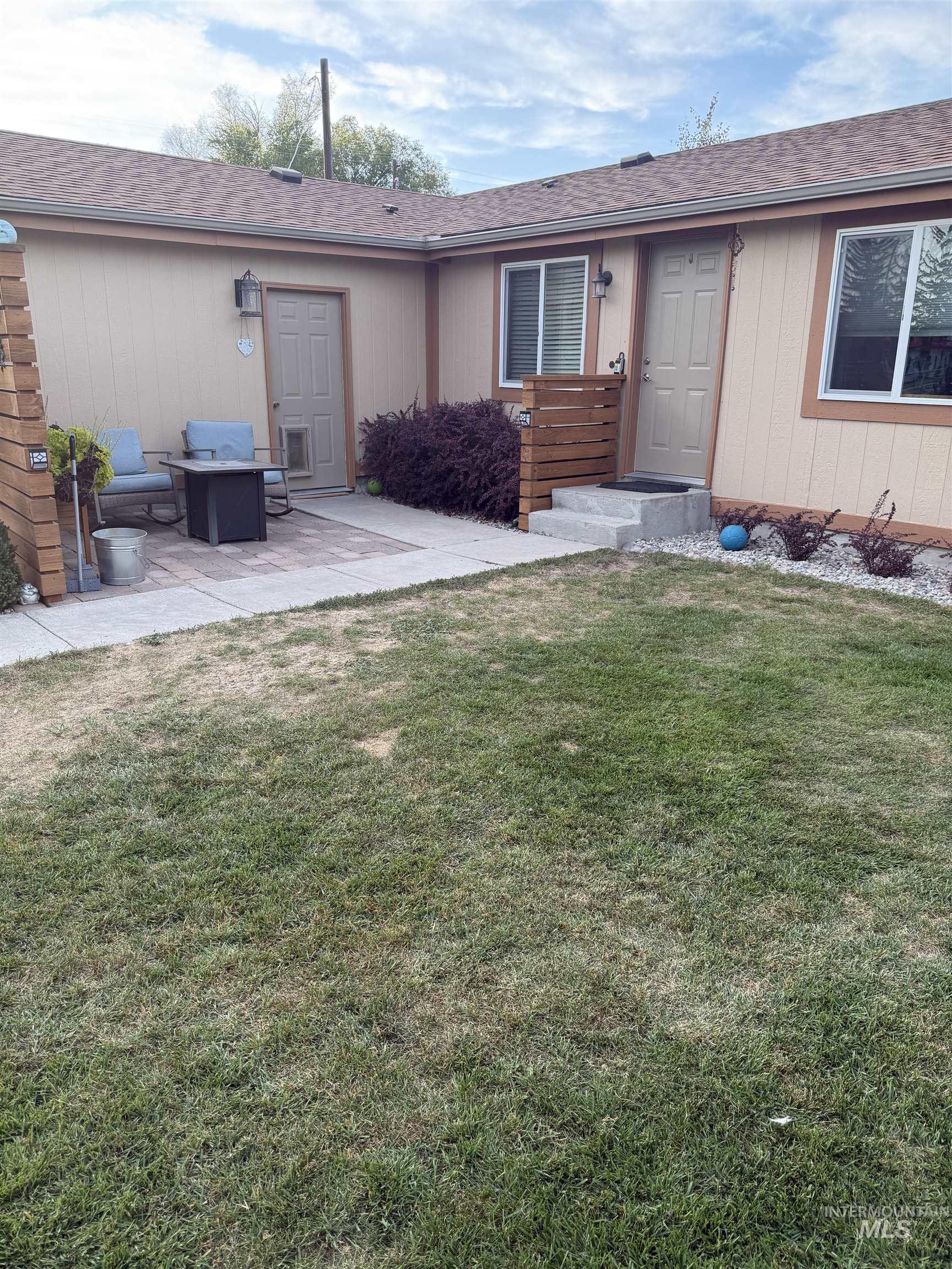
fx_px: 880
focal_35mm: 24
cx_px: 476
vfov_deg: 71.6
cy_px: 634
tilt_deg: -15.8
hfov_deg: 56.8
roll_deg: -1.7
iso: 80
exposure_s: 1/201
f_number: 1.78
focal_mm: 6.76
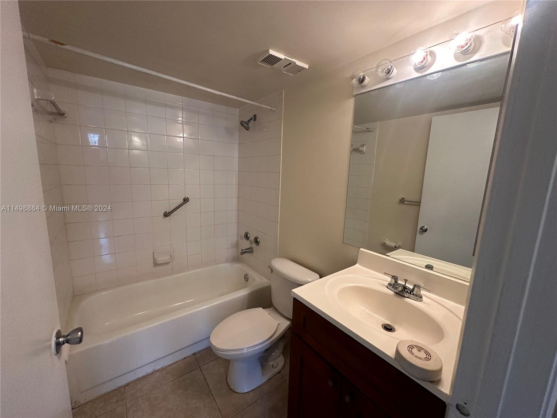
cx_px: 278
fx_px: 225
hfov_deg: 102.1
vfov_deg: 85.7
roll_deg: -2.4
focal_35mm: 14
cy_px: 209
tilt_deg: -8.9
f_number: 2.2
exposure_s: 1/120
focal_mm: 2.22
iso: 320
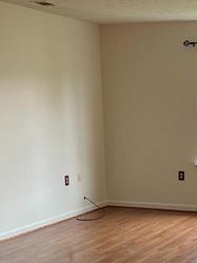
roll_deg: +0.5
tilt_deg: -13.3
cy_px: 262
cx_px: 185
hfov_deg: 18.0
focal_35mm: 80
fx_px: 608
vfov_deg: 23.4
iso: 64
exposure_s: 1/120
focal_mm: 5.7
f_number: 1.5
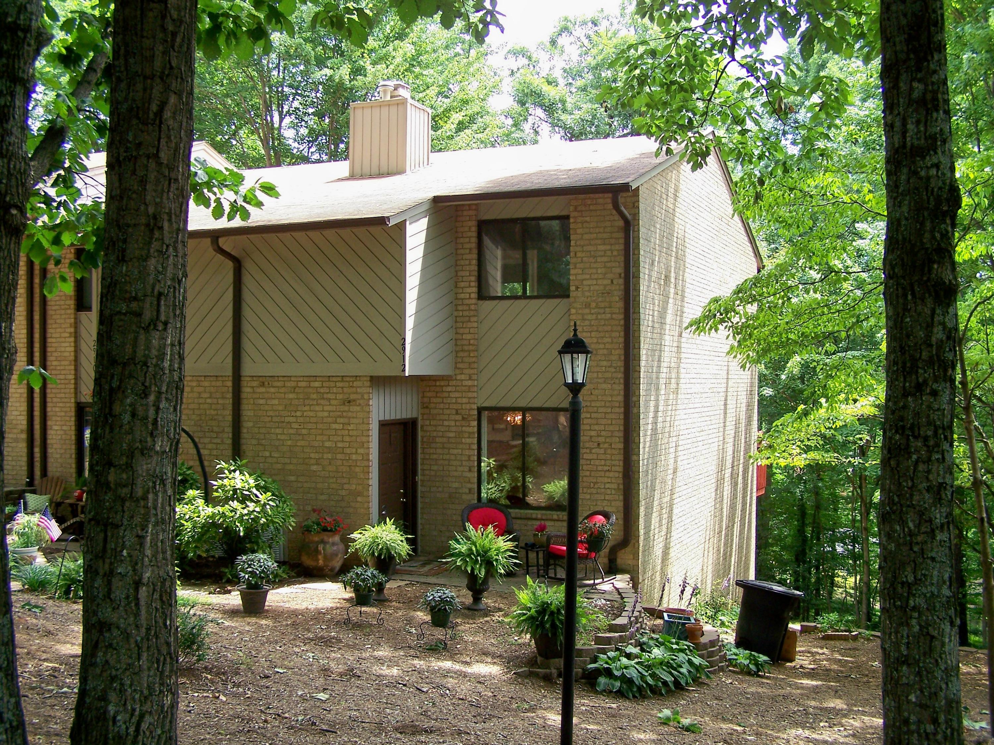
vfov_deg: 37.7
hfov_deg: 49.0
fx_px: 1091
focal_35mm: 38
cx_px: 497
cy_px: 372
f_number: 2.8
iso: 64
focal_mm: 6.3
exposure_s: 1/80
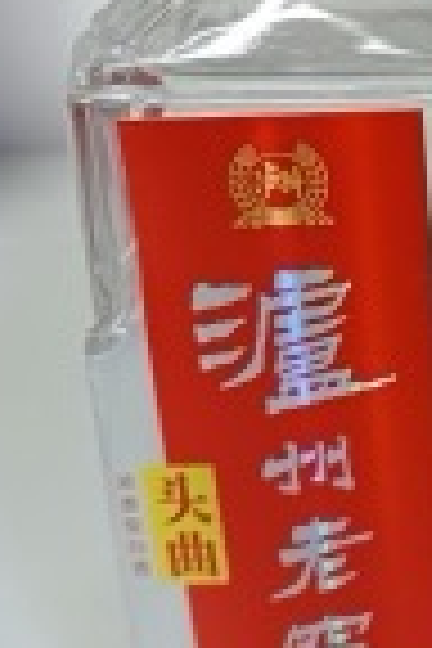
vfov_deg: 24.6
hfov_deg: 15.2
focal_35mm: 80
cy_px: 58
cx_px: 724
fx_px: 1440
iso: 200
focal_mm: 5.06
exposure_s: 1/24
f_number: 1.8
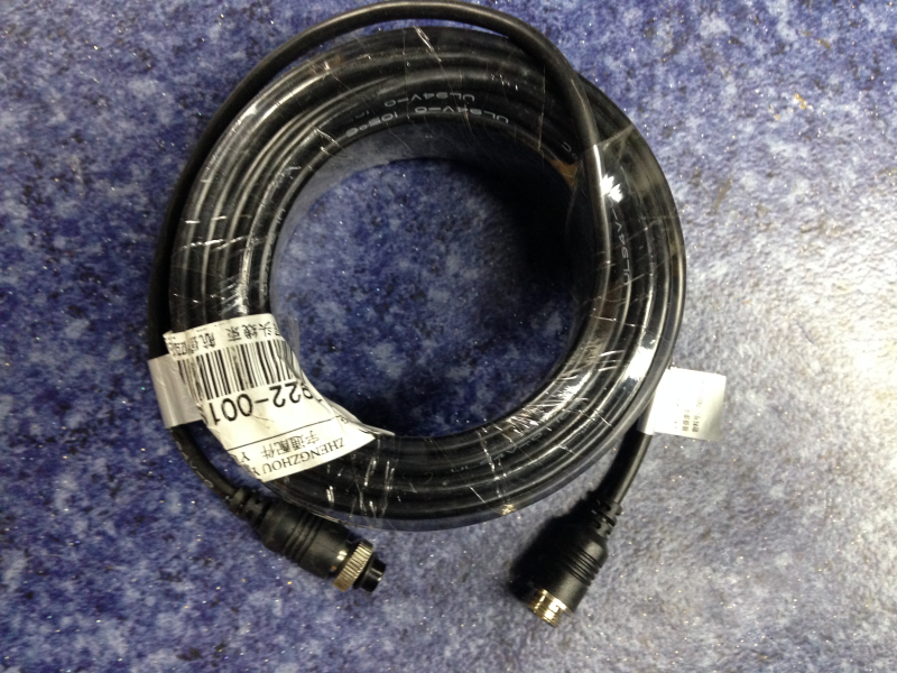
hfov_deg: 55.4
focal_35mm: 33
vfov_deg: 42.9
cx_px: 448
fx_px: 855
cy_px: 336
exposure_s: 1/20
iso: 250
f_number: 2.4
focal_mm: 4.12
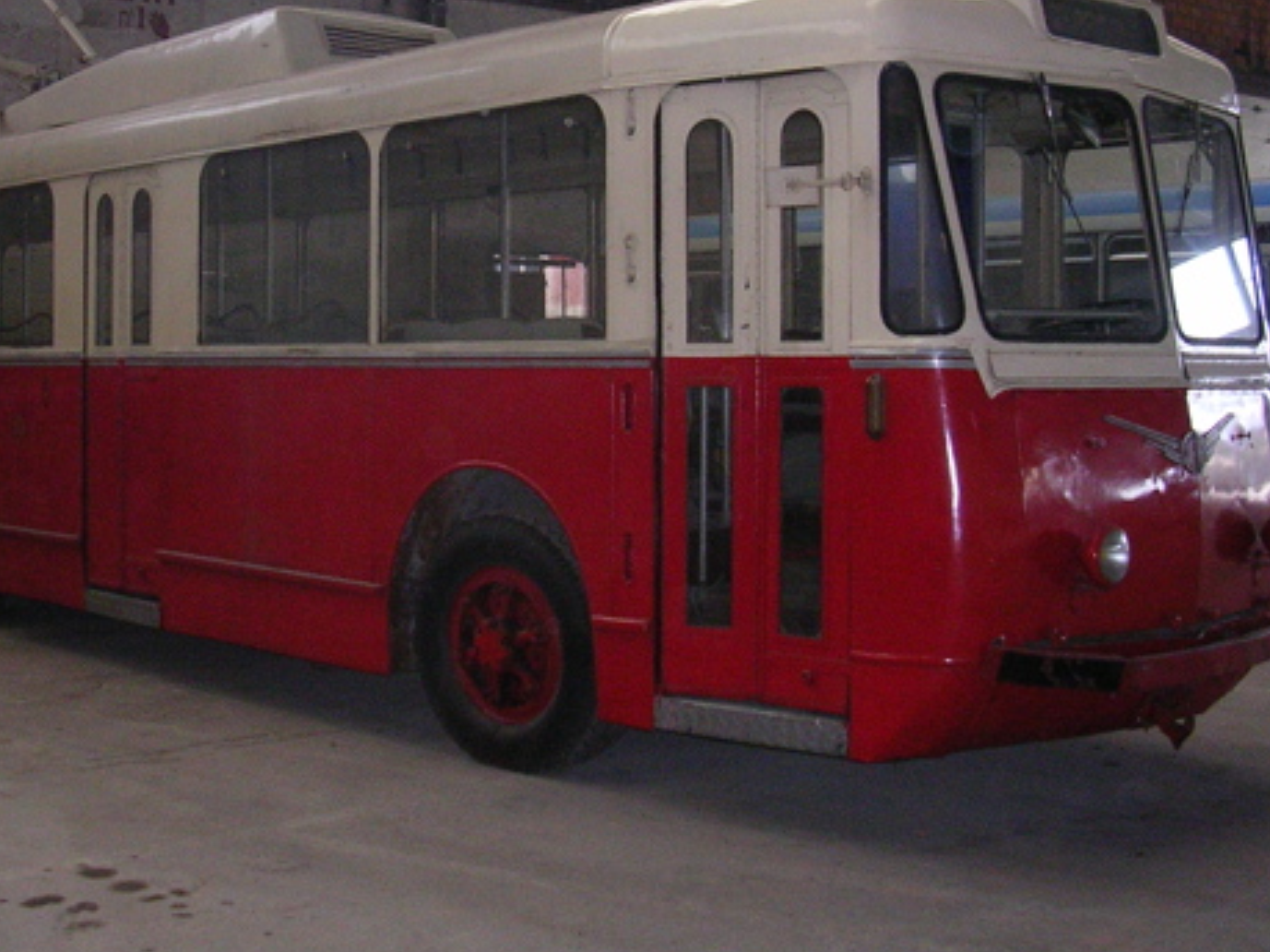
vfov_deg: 27.4
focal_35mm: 53
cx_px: 498
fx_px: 1944
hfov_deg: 36.0
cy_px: 327
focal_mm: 5.8
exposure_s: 1/60.1
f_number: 2.8
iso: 164
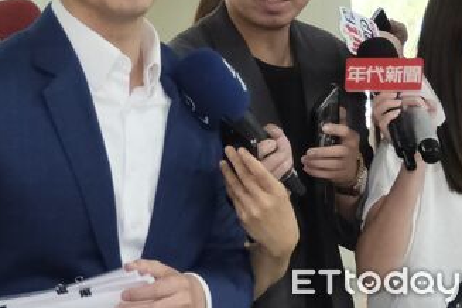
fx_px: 706
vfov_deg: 23.9
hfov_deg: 35.6
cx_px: 126
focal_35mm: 55
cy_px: 28
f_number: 2.8
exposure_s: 1/250
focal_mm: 20
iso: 2000
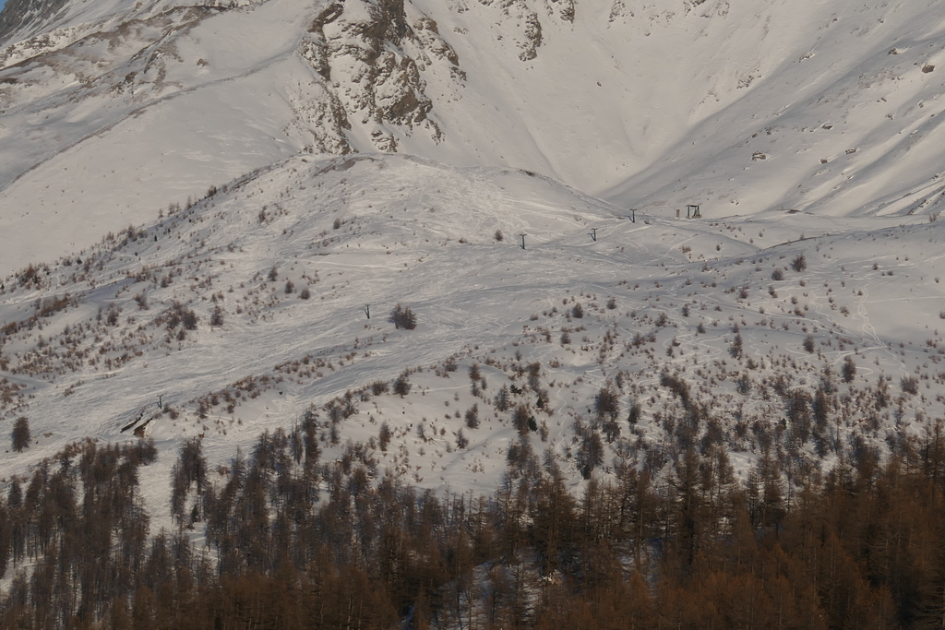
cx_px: 472
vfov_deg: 3.4
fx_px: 10685
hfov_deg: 5.1
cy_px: 315
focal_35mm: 407
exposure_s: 1/800
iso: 125
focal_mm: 91
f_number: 7.1
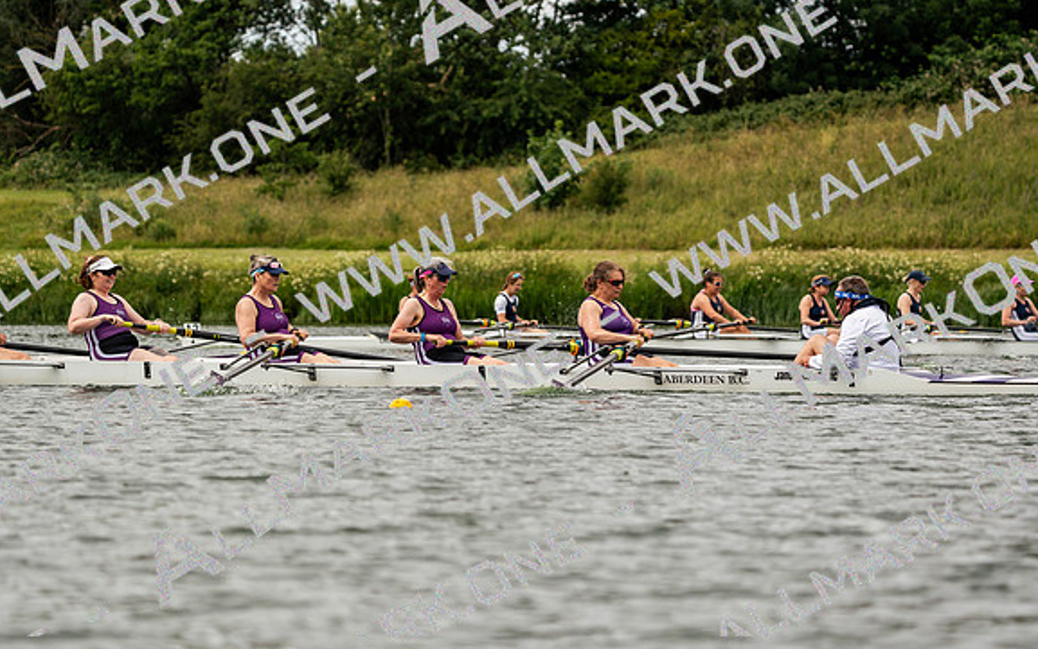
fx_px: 5801
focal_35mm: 205
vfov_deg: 6.4
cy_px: 328
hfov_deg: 10.2
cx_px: 518
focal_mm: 200
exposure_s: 1/2000
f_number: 6.3
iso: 250
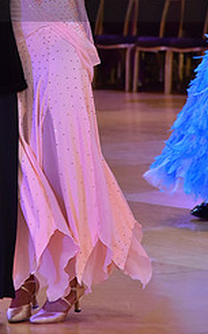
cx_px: 32
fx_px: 2632
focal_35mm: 290
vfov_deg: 7.2
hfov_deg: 4.5
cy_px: -23
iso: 1600
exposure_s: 1/250
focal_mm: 120
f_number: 5
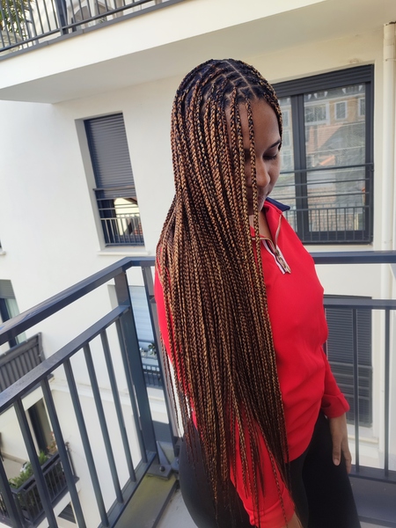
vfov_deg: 71.6
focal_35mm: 24
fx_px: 366
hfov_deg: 56.8
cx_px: 198
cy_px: 264
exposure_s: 1/140
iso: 50
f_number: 1.89
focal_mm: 5.89
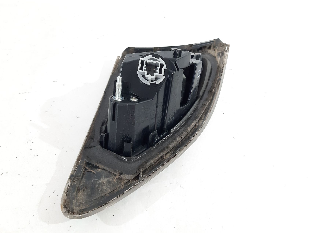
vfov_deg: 51.3
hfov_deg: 65.3
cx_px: 156
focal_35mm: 27
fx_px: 243
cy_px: 116
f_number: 1.7
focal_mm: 3.93
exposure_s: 1/50
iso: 250
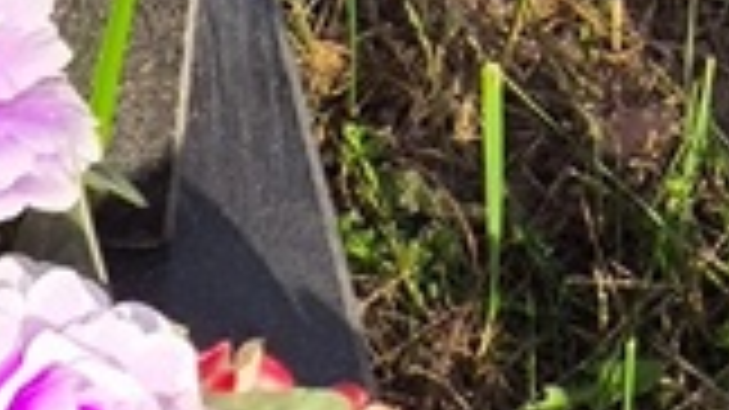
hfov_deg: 7.7
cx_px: -709
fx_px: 5198
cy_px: -721
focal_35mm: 269
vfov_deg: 4.4
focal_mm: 4.71
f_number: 1.7
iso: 50
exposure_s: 1/690
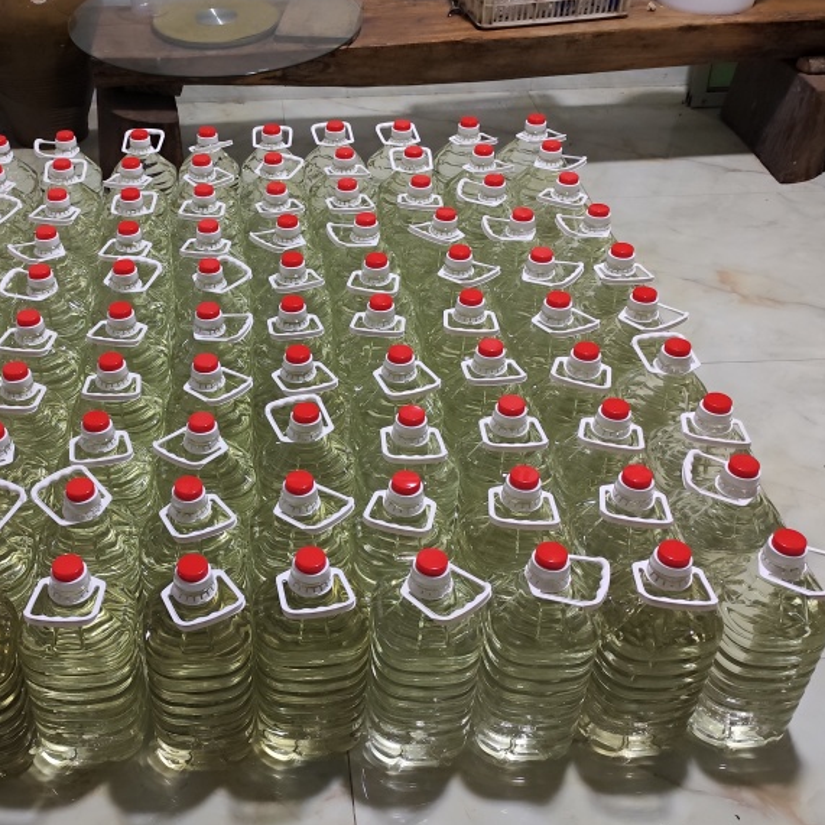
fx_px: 1025
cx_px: 254
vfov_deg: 43.8
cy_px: 457
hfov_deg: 43.1
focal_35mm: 38
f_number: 1.65
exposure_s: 1/16.7
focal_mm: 6.14
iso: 2500
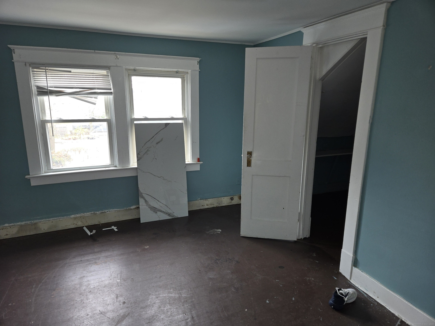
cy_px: 163
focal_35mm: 23
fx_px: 289
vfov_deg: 58.9
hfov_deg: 73.9
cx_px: 218
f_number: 1.8
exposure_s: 1/40
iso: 100
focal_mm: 5.4
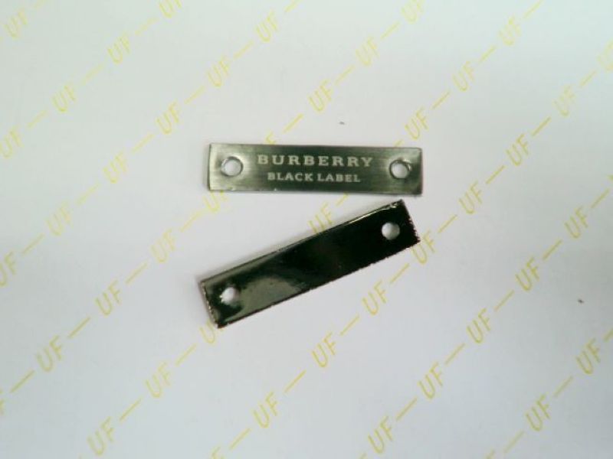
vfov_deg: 36.8
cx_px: 306
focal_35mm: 39
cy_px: 230
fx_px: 691
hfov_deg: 47.9
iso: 200
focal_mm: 6.51
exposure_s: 1/60
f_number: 3.1
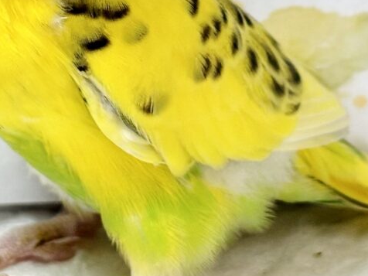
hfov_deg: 15.0
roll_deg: -2.1
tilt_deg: -19.1
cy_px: 10
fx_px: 1393
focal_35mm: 131
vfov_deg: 11.2
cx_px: 128
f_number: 1.6
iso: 32
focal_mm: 5.96
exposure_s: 1/100
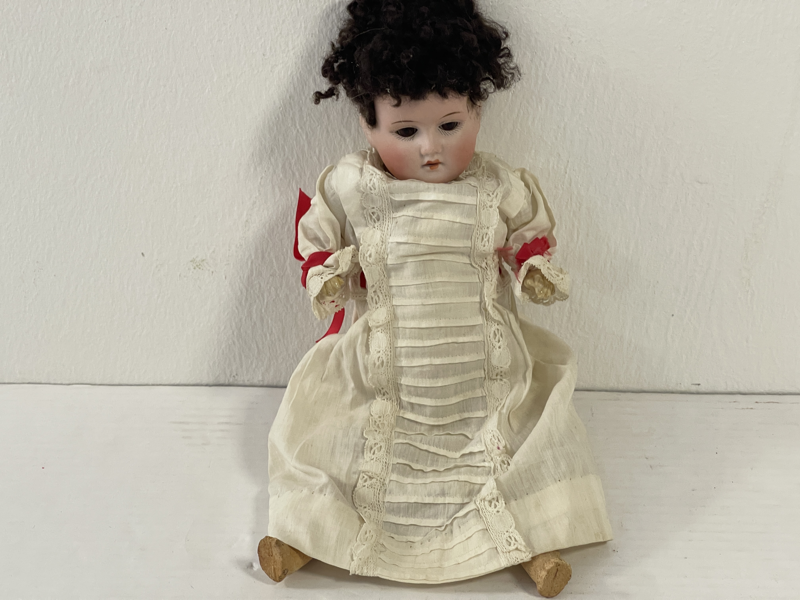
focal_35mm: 64
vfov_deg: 22.9
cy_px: 300
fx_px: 1479
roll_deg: -0.1
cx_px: 400
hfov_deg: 30.3
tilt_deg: -26.4
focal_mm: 7.5
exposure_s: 1/50
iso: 125
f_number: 2.2
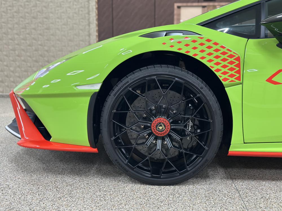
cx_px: 141
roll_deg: -0.3
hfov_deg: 39.7
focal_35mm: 48
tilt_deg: -7.6
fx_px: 391
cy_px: 106
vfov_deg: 30.3
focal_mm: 6.86
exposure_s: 1/50
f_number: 1.78
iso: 160
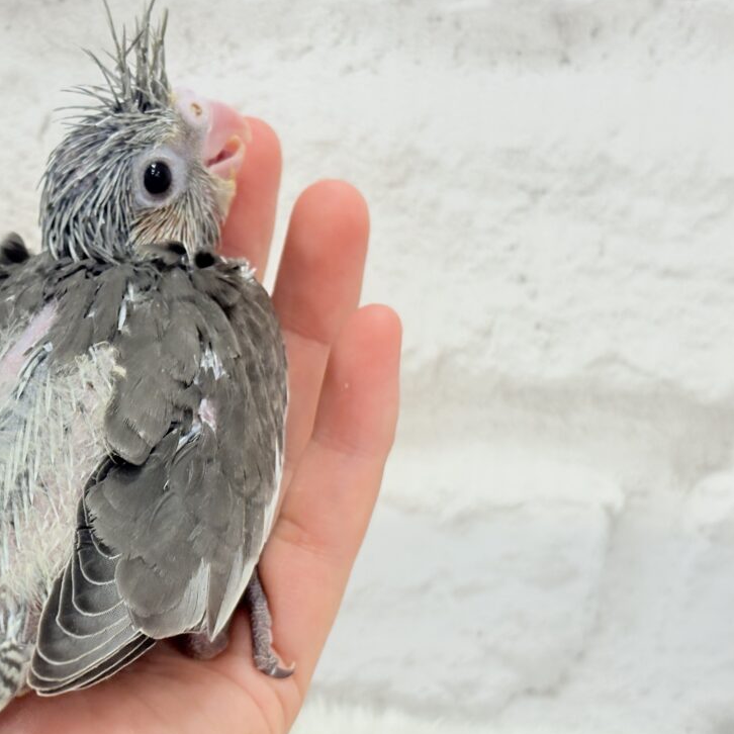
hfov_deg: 22.4
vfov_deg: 22.7
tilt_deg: -17.1
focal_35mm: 76
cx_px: 137
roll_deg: -2.4
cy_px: 418
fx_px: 1823
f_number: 1.6
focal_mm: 5.96
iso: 100
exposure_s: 1/100
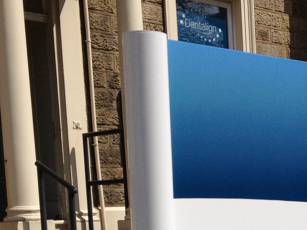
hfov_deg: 19.0
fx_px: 896
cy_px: 322
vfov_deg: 13.9
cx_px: 299
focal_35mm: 101
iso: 50
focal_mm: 4.28
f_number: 2.4
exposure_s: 1/4255
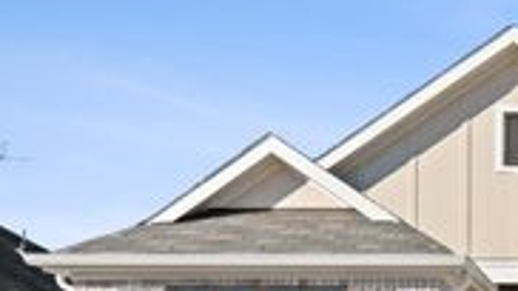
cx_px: 612
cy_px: 395
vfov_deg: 16.3
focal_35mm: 69
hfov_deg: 27.2
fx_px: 947
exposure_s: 1/125
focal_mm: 24
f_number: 9
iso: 100
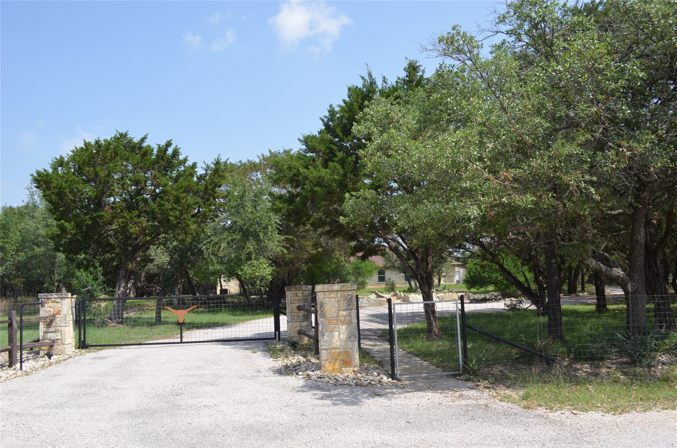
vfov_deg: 43.4
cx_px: 338
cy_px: 224
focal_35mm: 30
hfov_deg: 62.0
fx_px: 563
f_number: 8
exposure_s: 1/200
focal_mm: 20
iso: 100
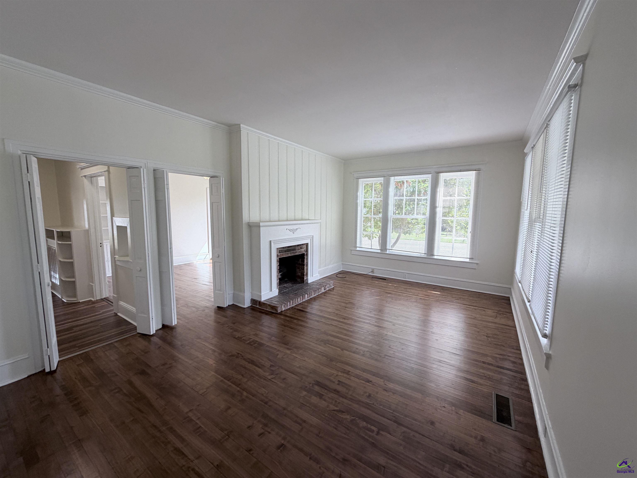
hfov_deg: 102.1
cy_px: 239
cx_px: 318
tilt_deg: -6.3
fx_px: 258
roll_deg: -0.6
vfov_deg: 85.7
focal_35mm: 14
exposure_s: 1/121
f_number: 2.2
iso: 100
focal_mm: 2.22
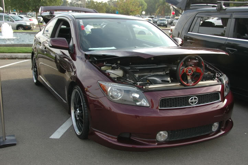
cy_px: 82
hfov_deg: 48.0
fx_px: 279
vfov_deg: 33.0
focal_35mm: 40
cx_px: 124
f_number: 5
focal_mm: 27
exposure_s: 1/250
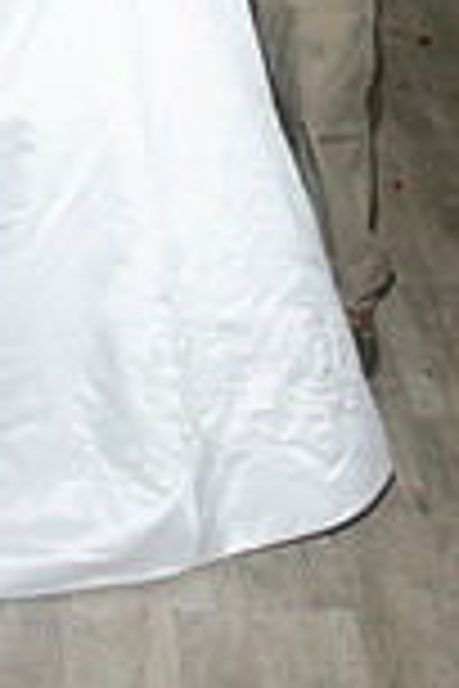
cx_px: 130
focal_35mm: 88
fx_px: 1683
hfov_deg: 15.5
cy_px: -234
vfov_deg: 20.8
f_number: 5.6
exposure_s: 1/250
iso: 400
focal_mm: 20
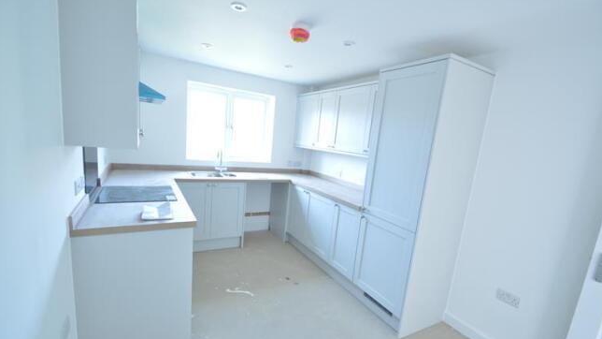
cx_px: 304
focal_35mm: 16
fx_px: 255
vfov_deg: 66.9
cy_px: 187
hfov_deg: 99.4
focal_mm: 10
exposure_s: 1/15
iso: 200
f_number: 3.5
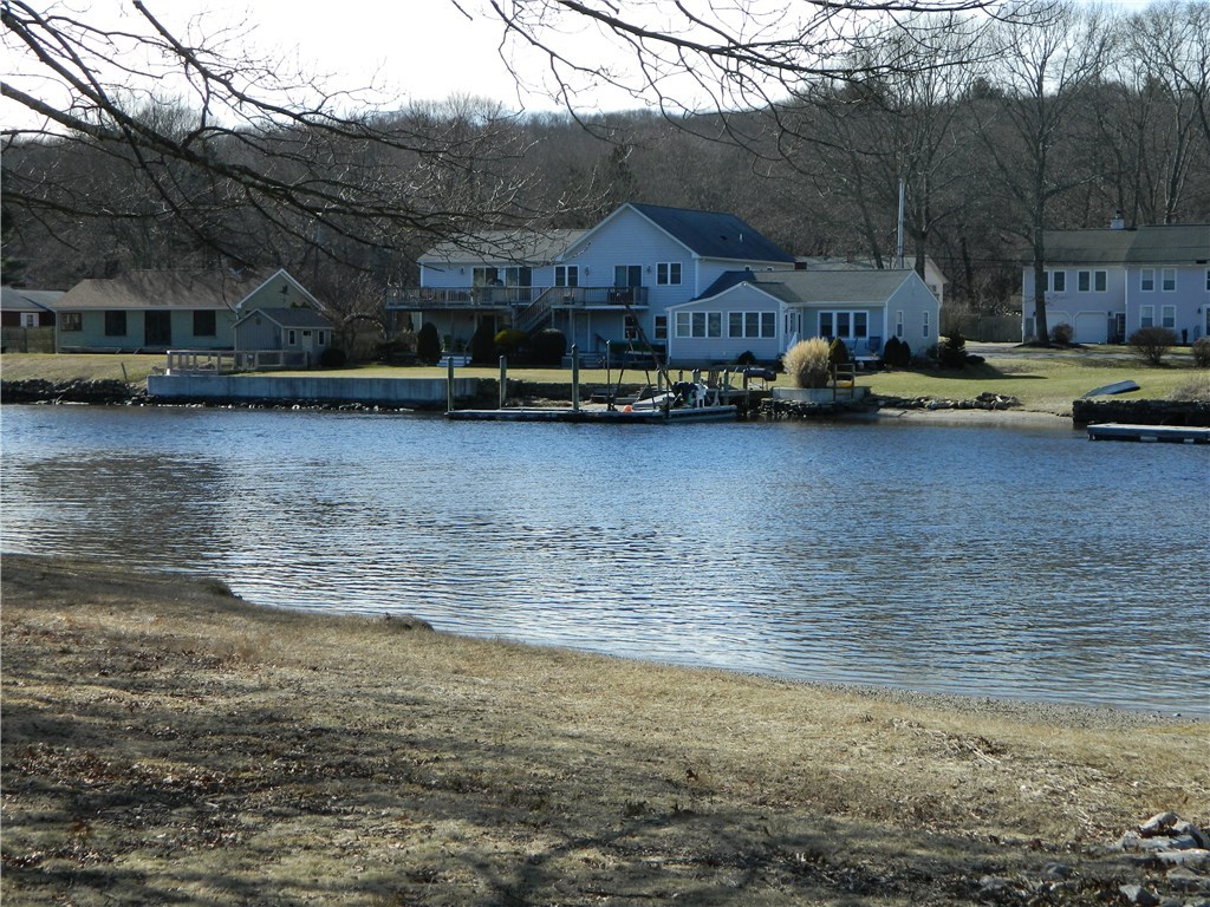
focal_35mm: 70
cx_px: 605
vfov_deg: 21.0
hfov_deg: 27.8
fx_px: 2447
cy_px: 454
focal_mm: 12.6
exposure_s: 1/500
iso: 80
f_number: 4
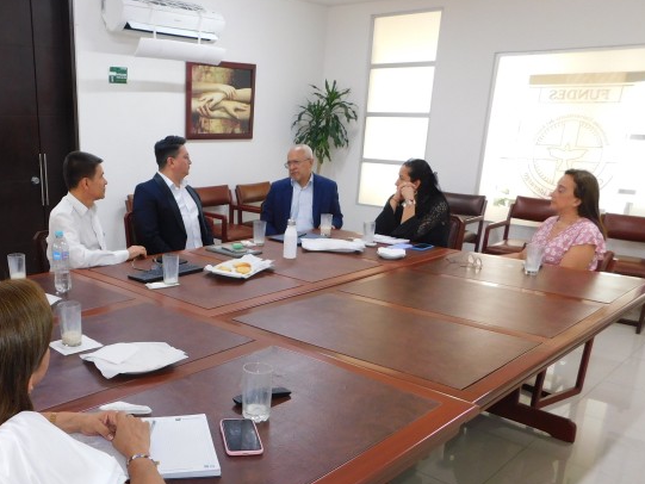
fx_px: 634
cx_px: 203
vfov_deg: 41.0
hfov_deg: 52.7
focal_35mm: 34
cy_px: 341
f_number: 3
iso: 200
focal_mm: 4
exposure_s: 1/30
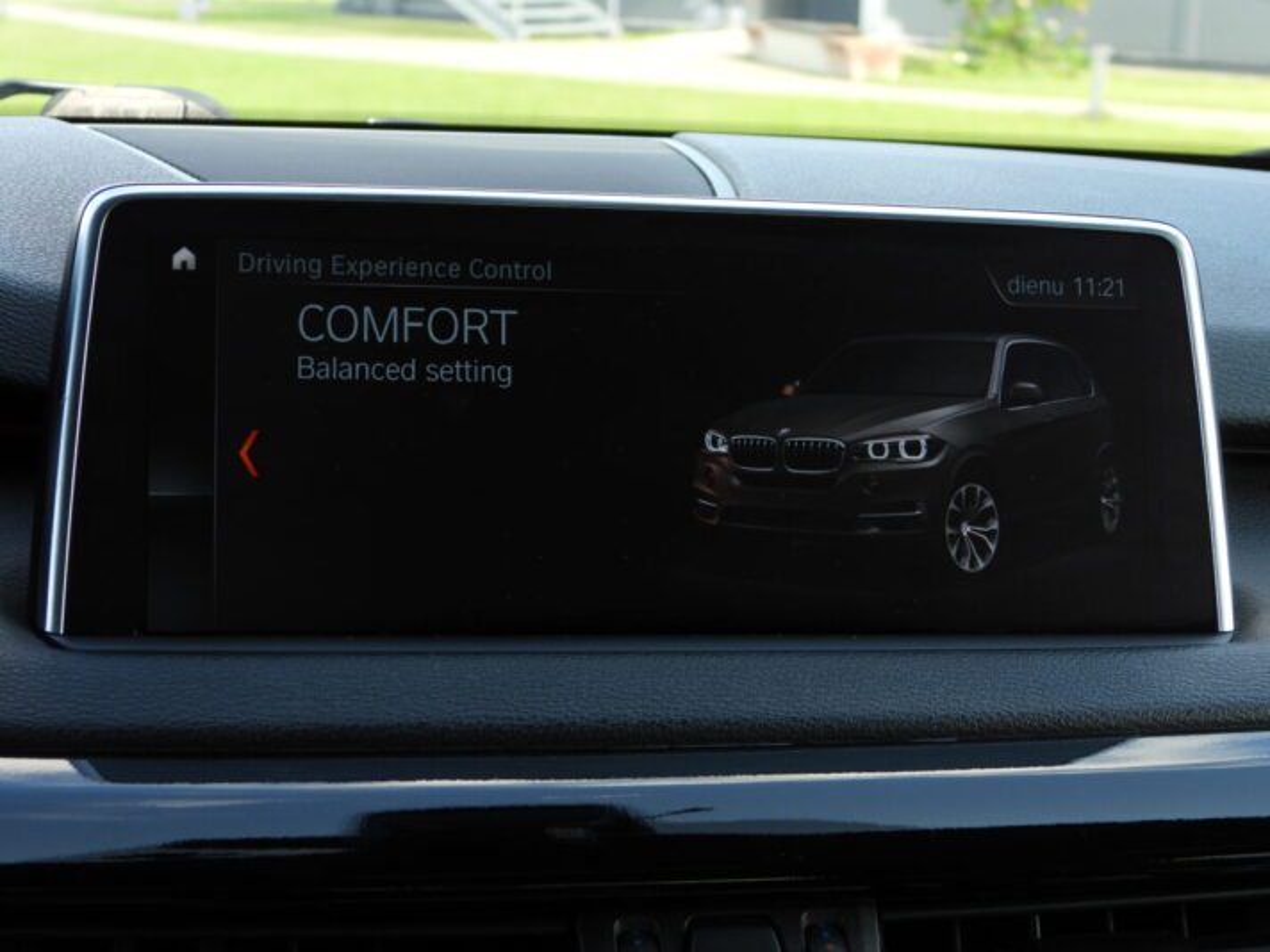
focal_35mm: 65
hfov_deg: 29.8
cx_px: 635
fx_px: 2385
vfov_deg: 22.6
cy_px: 476
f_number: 3.5
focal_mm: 11.7
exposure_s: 1/80
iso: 100
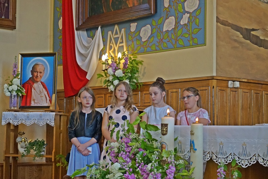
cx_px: 134
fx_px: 558
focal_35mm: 75
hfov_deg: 27.0
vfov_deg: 18.2
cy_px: 90
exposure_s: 1/160
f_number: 5.6
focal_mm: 50
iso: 2000
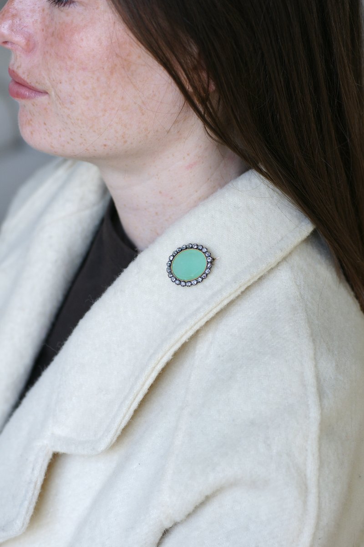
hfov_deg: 13.0
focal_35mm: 105
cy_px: 274
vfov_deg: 19.5
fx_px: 1592
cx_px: 182
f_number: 3.2
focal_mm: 70
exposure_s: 1/125
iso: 200
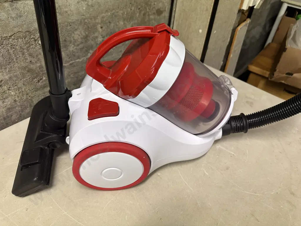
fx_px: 209
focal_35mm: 24
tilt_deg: -40.1
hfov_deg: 71.6
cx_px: 150
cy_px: 113
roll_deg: -5.9
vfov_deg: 56.8
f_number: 1.78
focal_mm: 6.86
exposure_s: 1/100
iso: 160
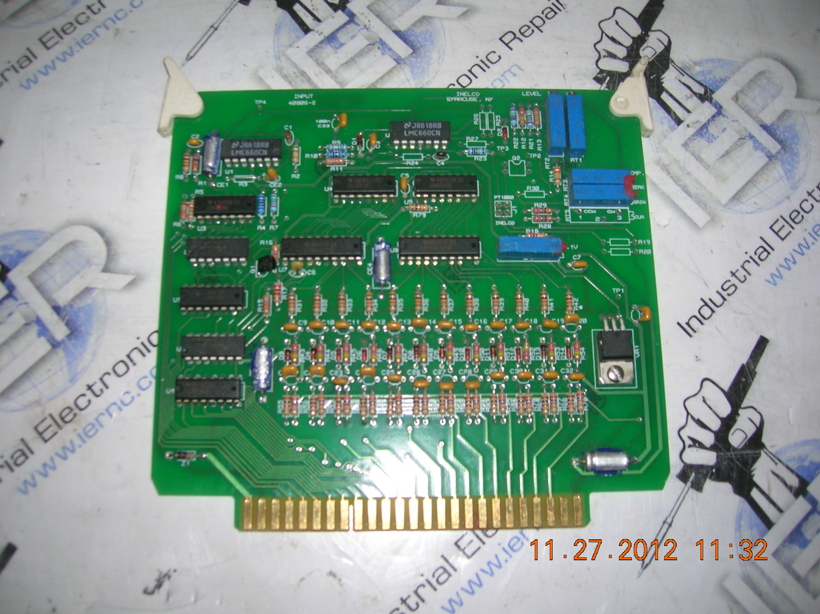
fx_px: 805
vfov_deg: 41.7
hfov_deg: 54.0
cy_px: 307
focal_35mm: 34
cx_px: 410
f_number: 2.9
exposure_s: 1/60.1
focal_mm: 5.7
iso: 50
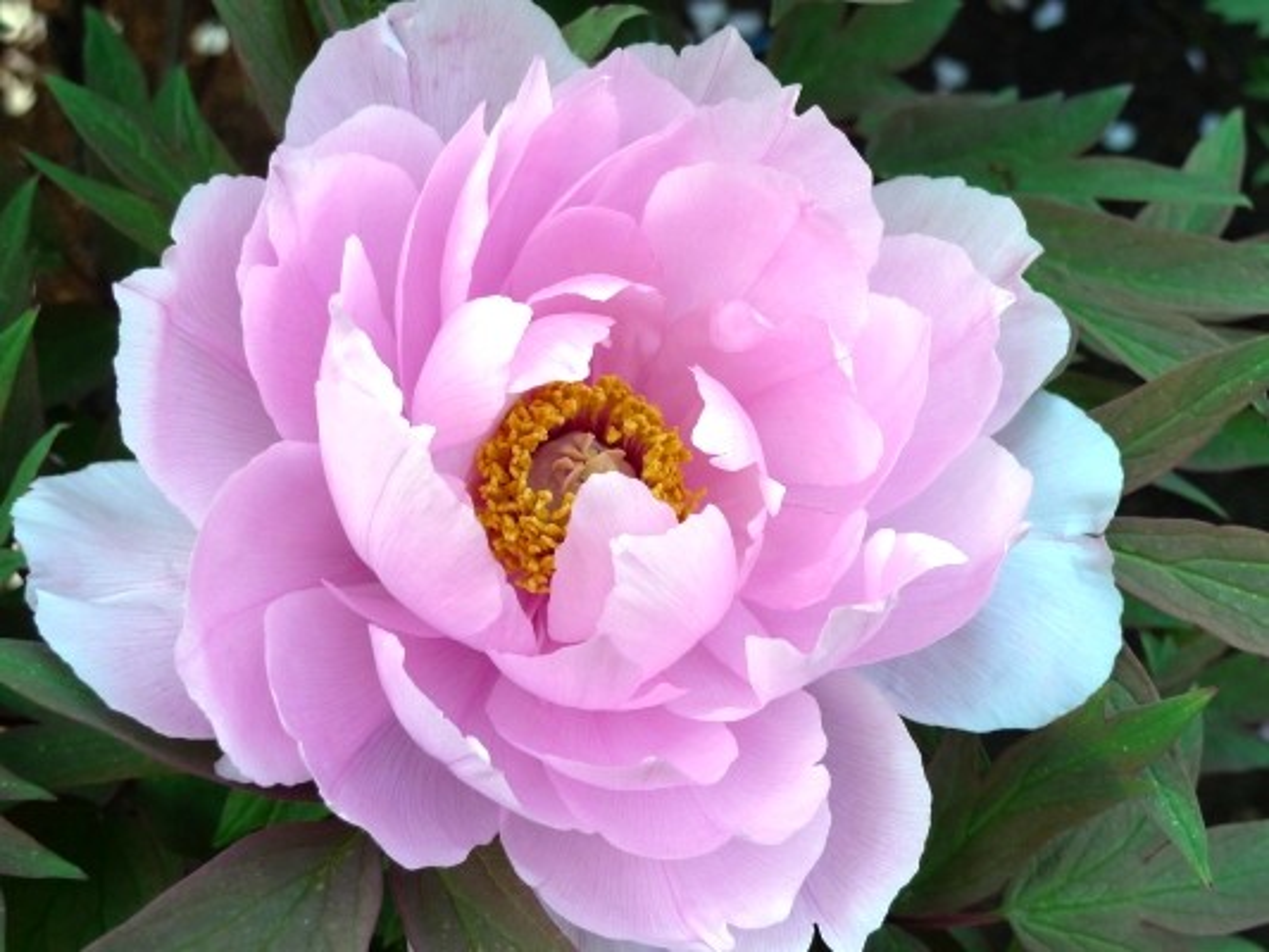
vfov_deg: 38.7
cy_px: 476
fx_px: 1357
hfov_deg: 50.1
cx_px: 634
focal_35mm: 37
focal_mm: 7.9
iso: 80
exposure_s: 1/160
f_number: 2.8
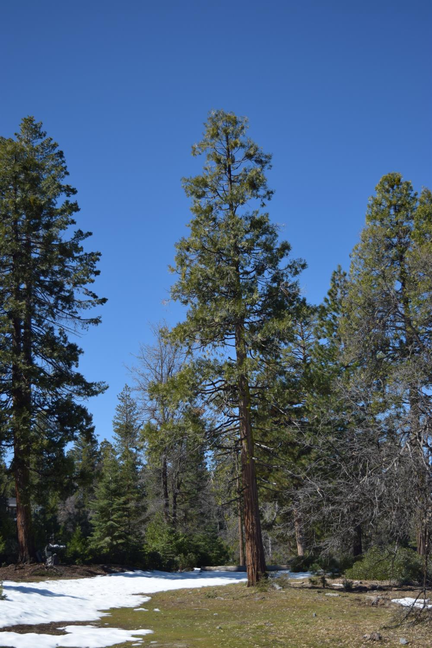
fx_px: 864
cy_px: 324
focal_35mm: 48
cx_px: 216
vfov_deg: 41.1
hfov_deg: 28.1
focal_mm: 32
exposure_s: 1/1600
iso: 200
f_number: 4.5
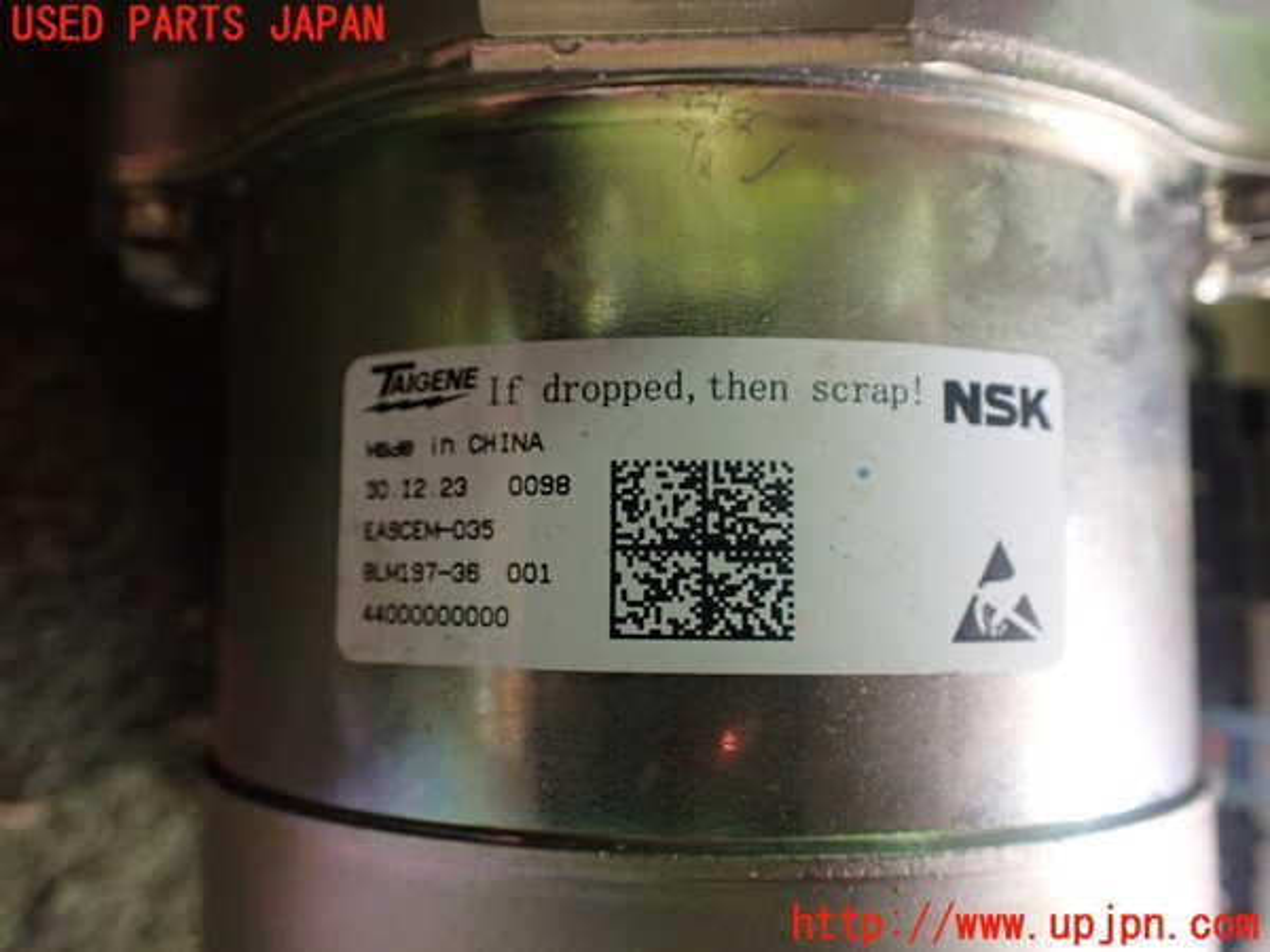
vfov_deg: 46.8
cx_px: 635
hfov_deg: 60.0
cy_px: 476
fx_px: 1101
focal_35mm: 30
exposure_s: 1/80
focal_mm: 5.4
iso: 800
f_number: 2.3
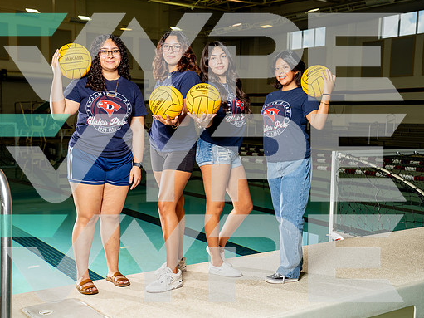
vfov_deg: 30.9
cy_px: 158
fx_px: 576
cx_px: 195
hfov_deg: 40.4
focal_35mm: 47
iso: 100
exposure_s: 1/250
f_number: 4.5
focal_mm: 42
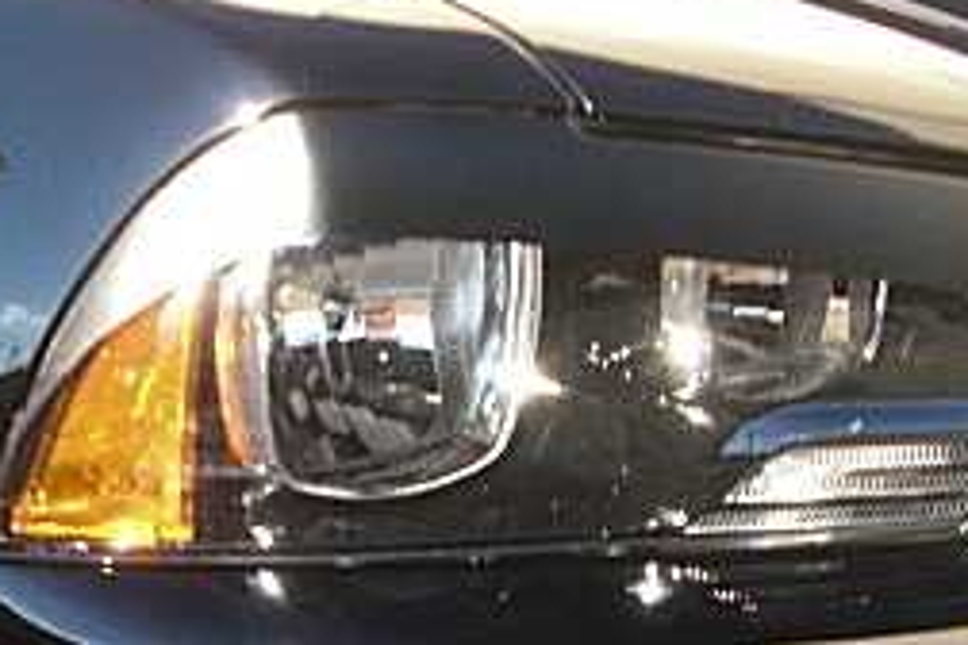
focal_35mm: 95
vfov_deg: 13.9
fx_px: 2554
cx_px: 211
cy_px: 833
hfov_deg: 21.2
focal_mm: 6.3
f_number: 2.8
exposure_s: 1/100
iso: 50
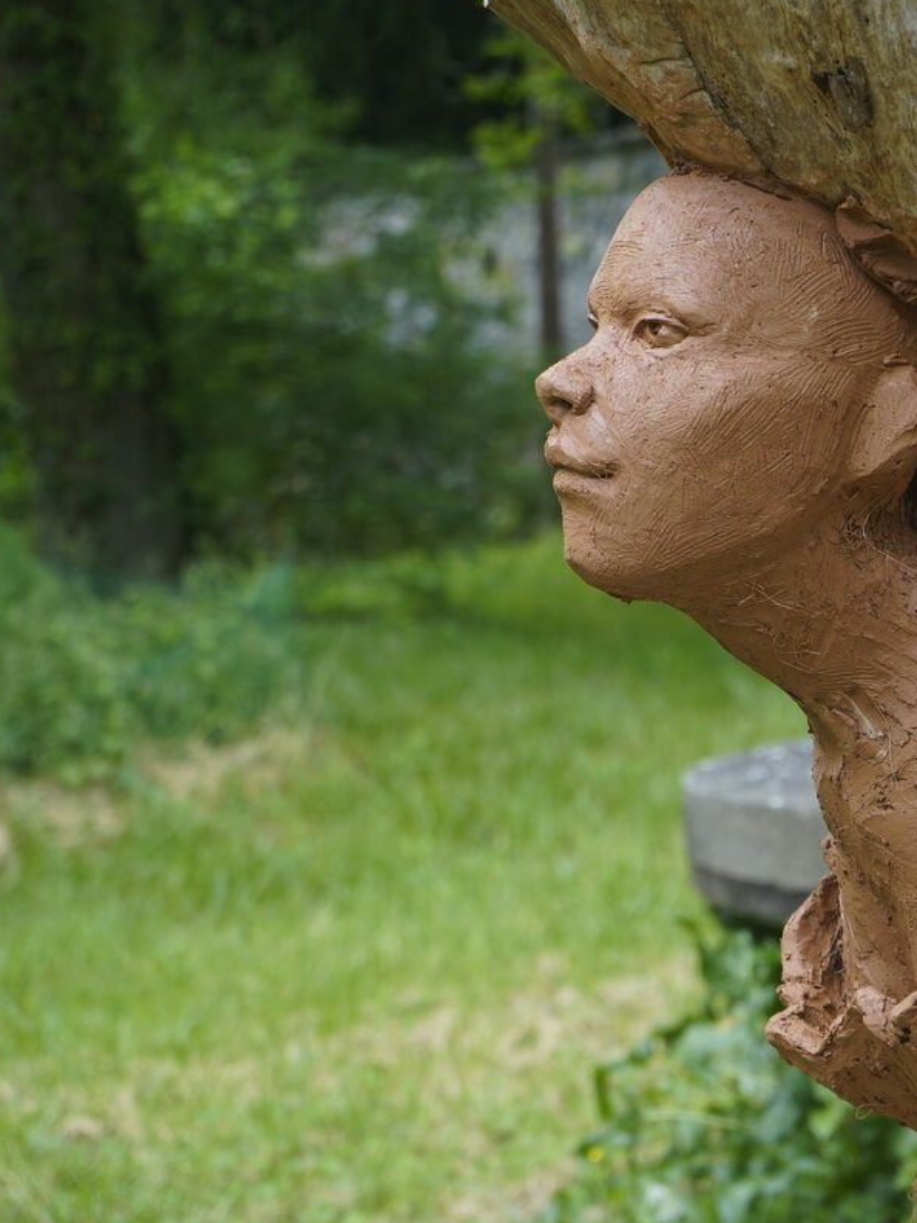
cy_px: 608
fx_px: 3603
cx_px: 707
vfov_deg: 19.3
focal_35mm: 102
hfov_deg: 14.4
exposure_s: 1/80
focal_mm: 70
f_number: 5.6
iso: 100
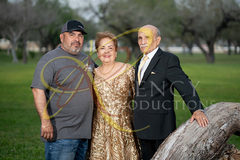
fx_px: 567
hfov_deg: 23.9
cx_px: 120
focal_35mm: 85
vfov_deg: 16.1
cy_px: 80
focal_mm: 85
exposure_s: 1/1250
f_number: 2.2
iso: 200
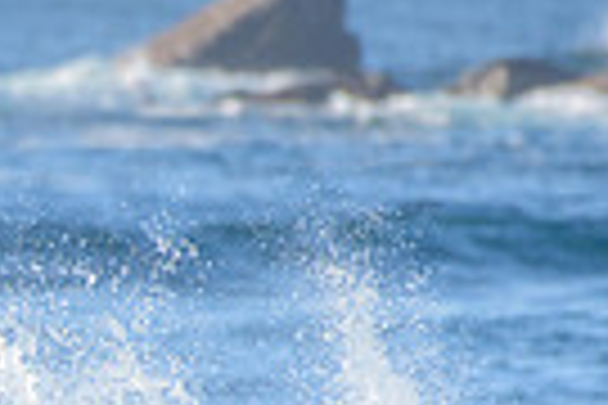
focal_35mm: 2632
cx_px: -335
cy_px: 547
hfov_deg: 0.8
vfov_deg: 0.5
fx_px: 44448
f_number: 5.6
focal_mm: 500
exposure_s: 1/2000
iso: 640
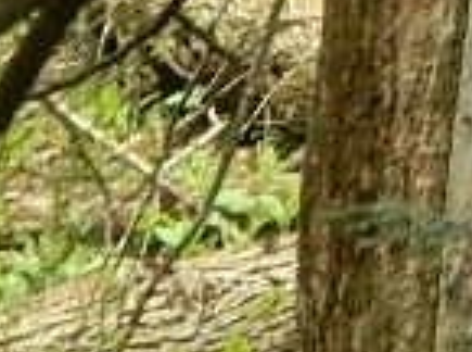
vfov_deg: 0.9
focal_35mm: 1565
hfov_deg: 1.3
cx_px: 794
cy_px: -613
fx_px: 21286
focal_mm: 39.7
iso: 400
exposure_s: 1/200
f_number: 5.4
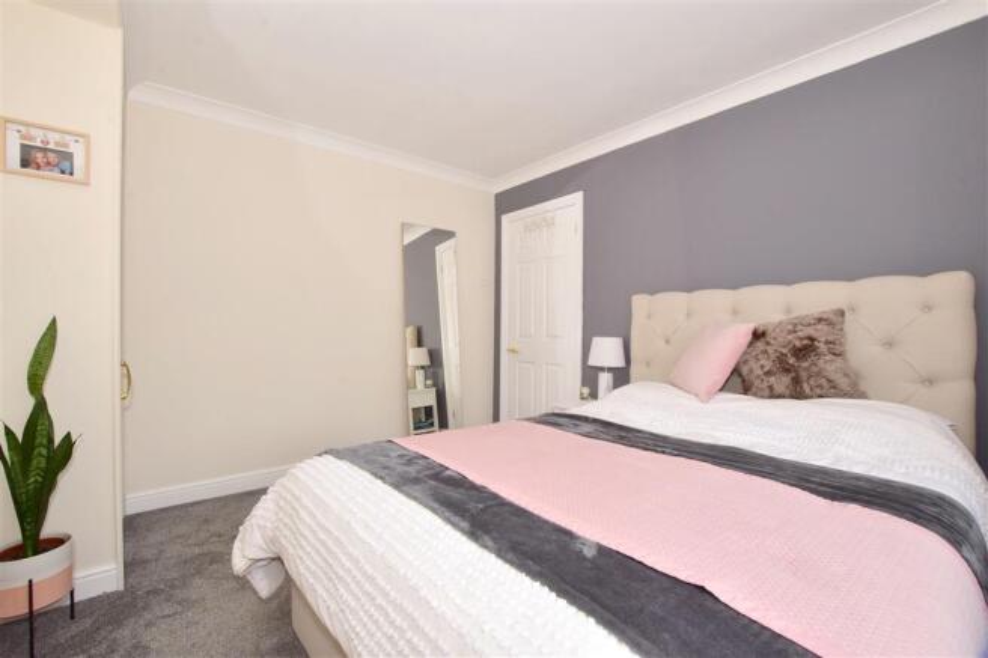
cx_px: 494
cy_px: 329
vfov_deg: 77.3
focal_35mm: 15
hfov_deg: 100.4
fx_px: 412
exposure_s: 1/60
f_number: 22
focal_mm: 10
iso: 500
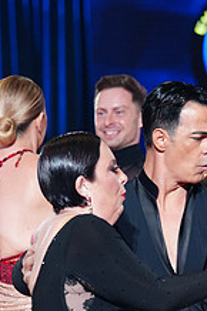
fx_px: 1909
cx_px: 179
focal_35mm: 221
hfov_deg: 6.2
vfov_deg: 9.2
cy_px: 408
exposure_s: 1/400
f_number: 2.8
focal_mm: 83
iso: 2000
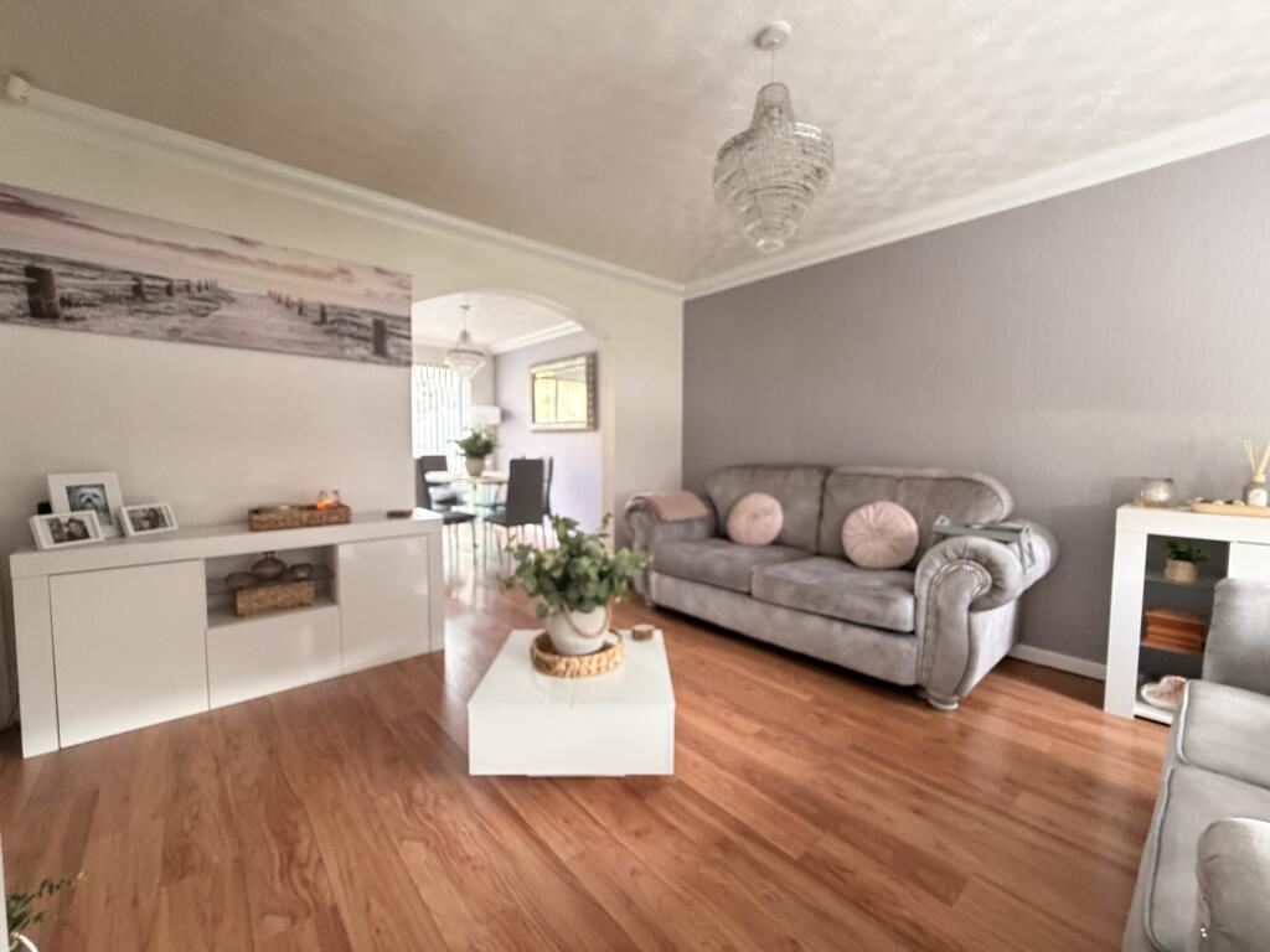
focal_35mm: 14
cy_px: 476
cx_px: 635
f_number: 2.2
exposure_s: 1/60
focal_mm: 2.22
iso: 500
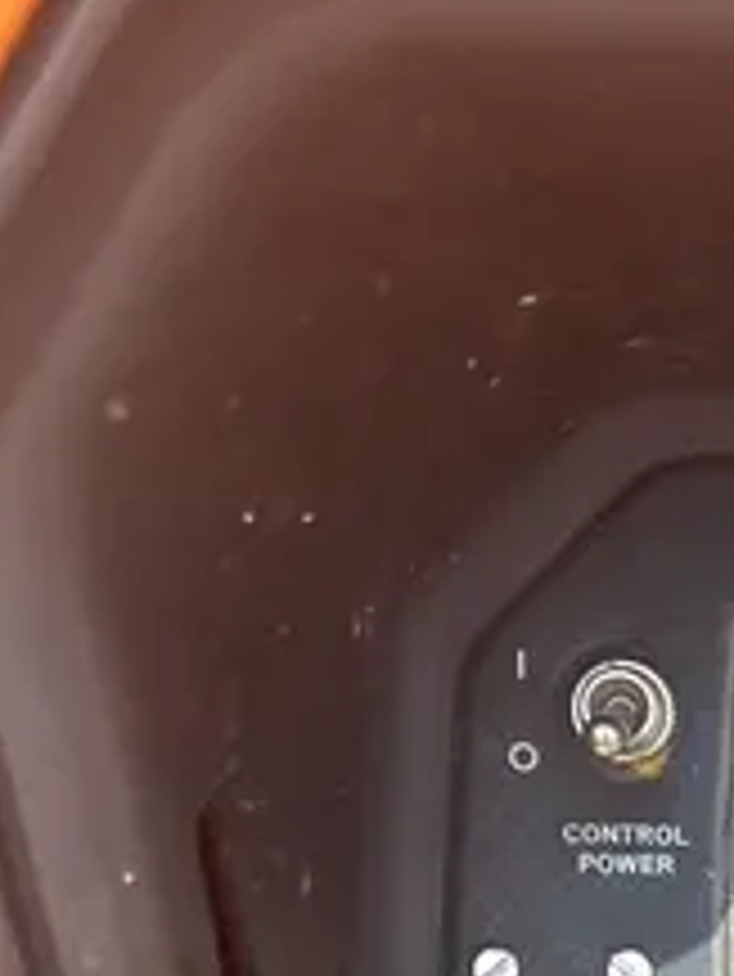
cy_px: 1280
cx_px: 1216
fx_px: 2486
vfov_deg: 20.3
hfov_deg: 15.1
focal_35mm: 88
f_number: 1.5
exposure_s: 1/1934
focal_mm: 5.7
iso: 50
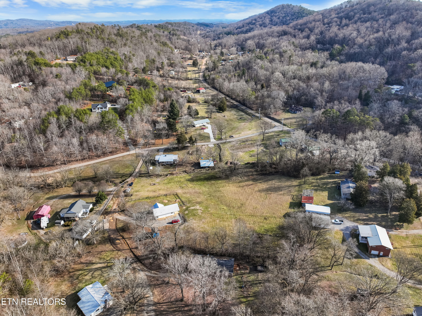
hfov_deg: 71.6
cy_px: 158
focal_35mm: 24
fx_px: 292
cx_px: 211
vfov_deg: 56.8
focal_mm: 12.29
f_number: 2.8
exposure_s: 1/120
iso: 130
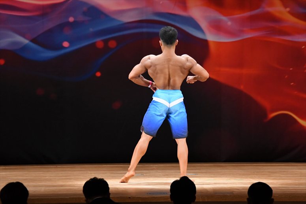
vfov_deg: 6.1
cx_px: 153
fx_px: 1912
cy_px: 102
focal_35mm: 225
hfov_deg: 9.2
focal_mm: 150
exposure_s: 1/400
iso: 3200
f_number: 5.6
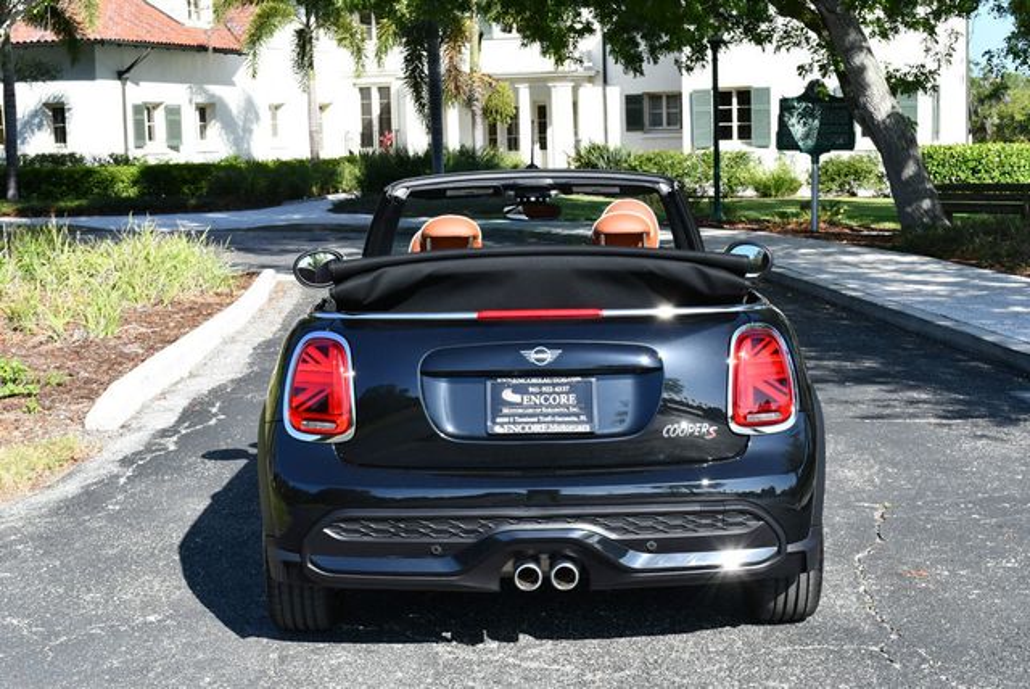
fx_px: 1718
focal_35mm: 60
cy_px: 344
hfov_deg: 33.4
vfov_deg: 22.7
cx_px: 515
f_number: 7.1
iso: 200
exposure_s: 1/250
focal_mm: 30
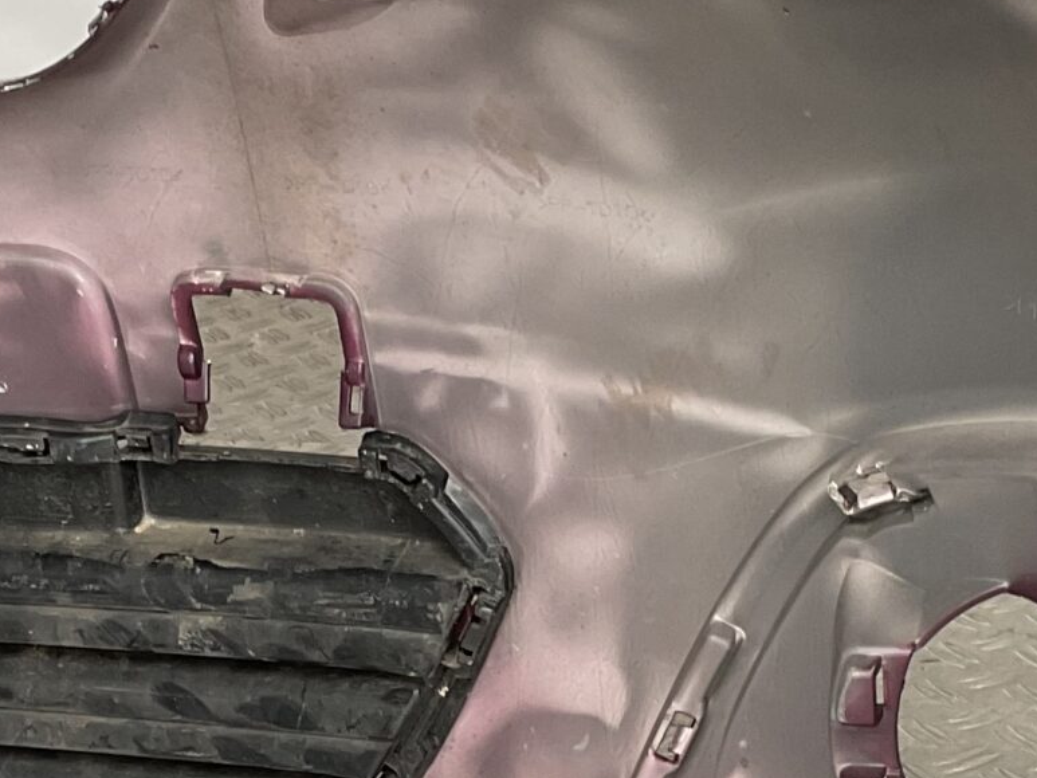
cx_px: 484
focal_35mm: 96
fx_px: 2876
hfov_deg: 20.4
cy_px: 687
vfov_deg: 15.2
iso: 40
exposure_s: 1/60
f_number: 1.8
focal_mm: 3
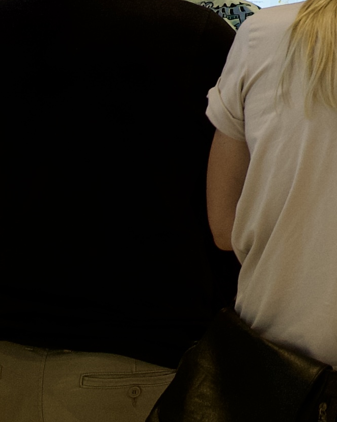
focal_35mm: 204
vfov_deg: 9.1
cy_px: -291
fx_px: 2544
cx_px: 777
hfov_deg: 7.2
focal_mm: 30
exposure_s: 1/160
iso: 400
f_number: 4
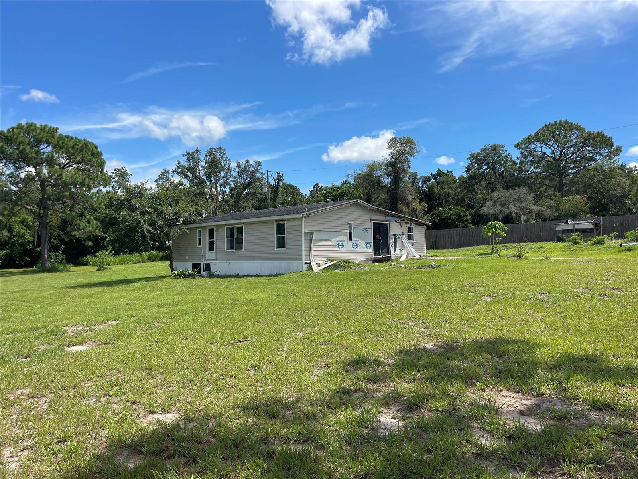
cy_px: 240
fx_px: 461
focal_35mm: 25
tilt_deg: +0.7
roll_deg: +0.9
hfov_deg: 69.4
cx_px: 319
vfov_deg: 54.9
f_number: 1.6
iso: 50
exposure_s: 1/4348
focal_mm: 5.1
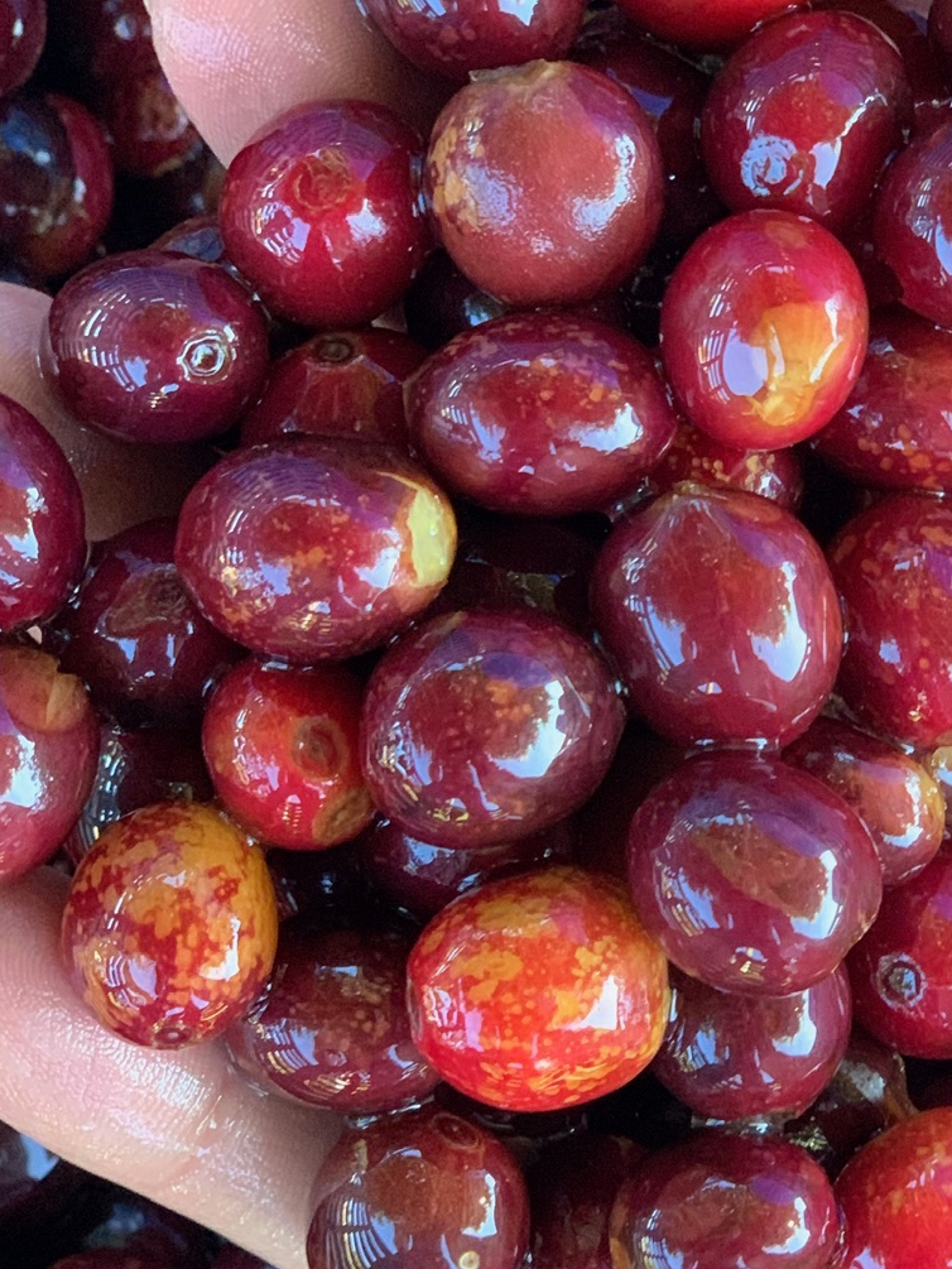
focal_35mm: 106
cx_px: 761
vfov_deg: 18.5
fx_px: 3886
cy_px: 732
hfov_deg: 13.9
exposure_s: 1/60
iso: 250
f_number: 2.4
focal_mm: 6
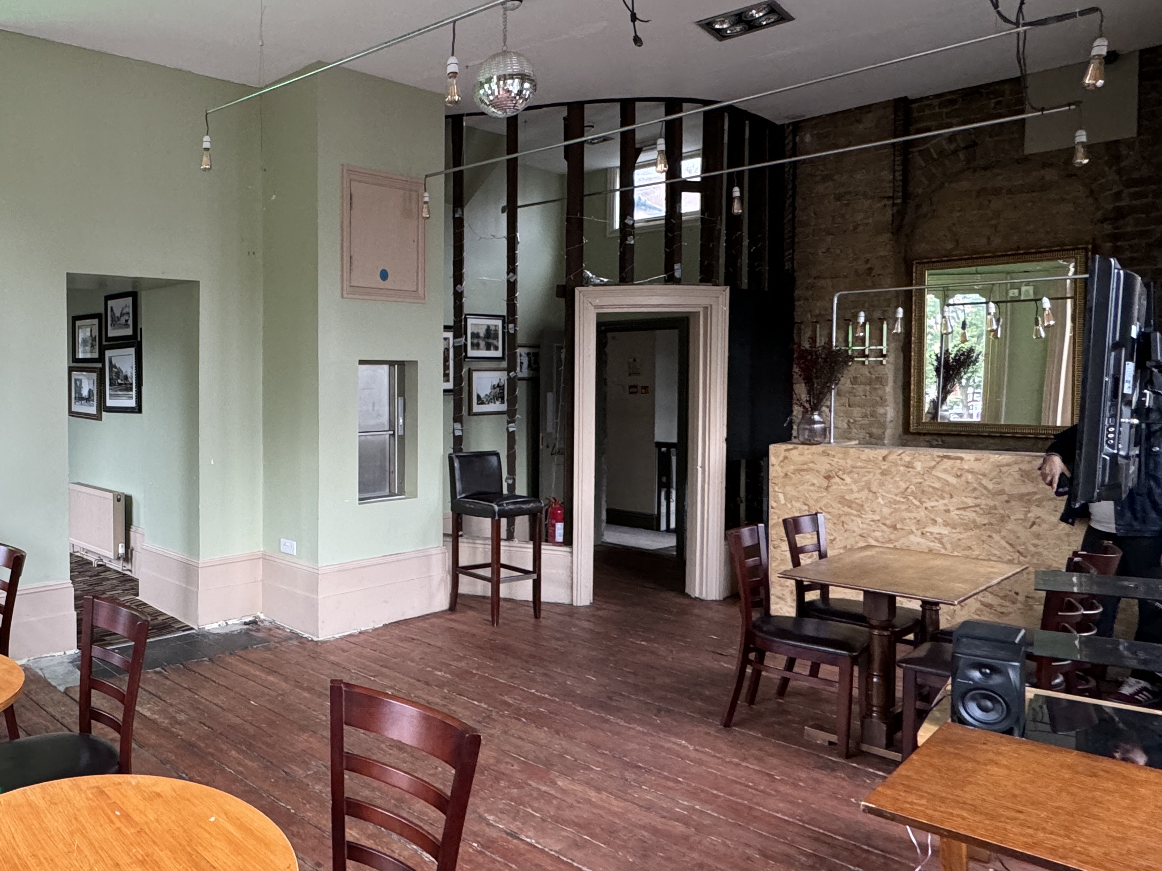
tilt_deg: -1.8
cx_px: 230
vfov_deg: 53.0
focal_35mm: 26
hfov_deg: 61.6
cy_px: 401
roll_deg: +0.0
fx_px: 873
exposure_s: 1/113
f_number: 2.2
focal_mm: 2.22
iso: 250
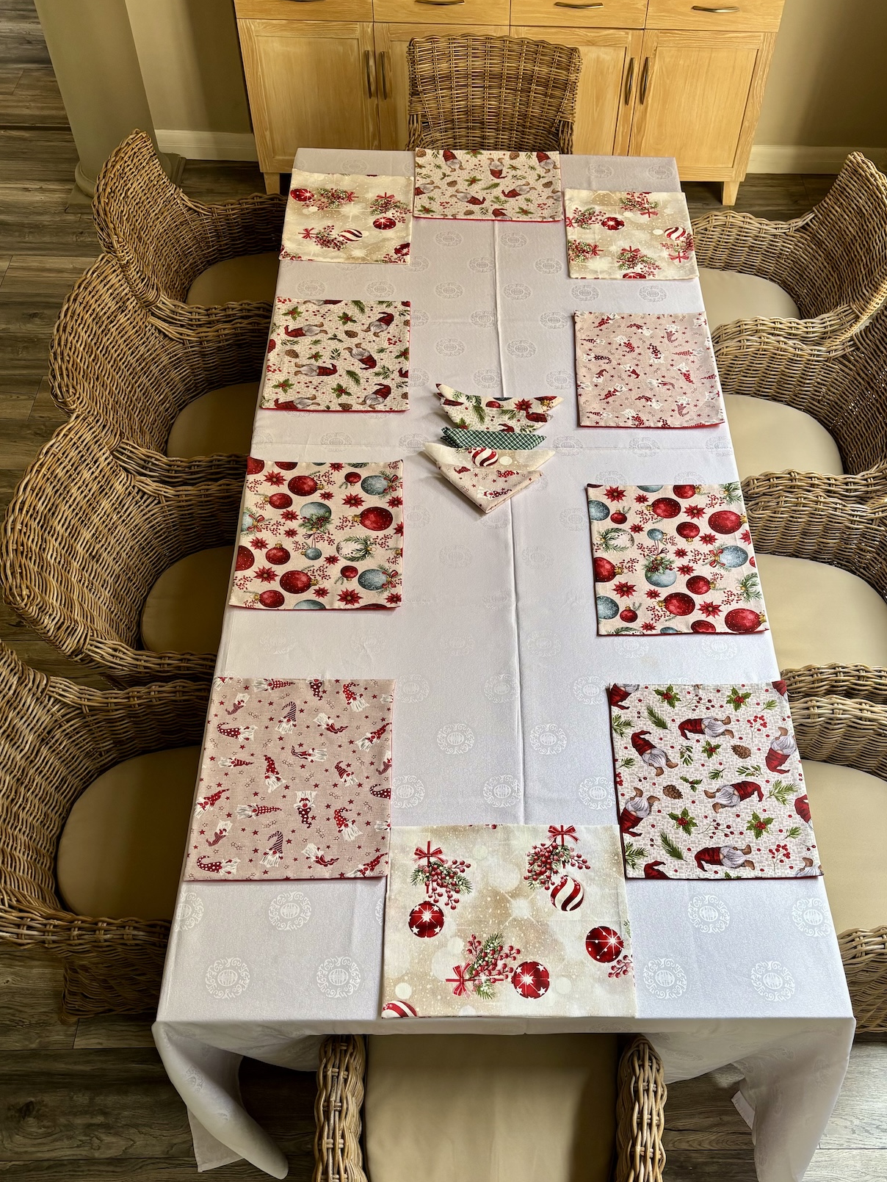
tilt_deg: -55.6
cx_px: 499
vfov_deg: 58.0
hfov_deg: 45.4
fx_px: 1059
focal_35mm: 31
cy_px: 697
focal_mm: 5.96
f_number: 1.6
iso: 50
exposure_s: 1/121
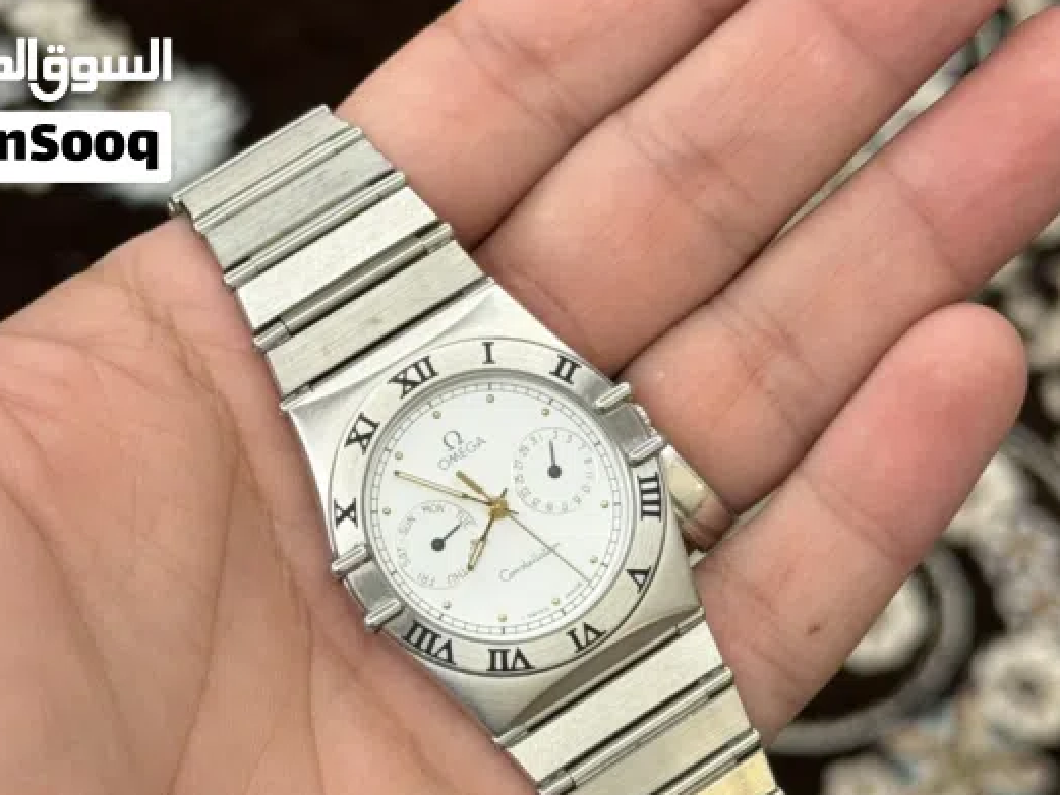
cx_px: 478
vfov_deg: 24.8
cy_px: 476
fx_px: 1807
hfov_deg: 32.7
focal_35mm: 59
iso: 200
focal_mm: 6.76
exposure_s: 1/50
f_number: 1.78
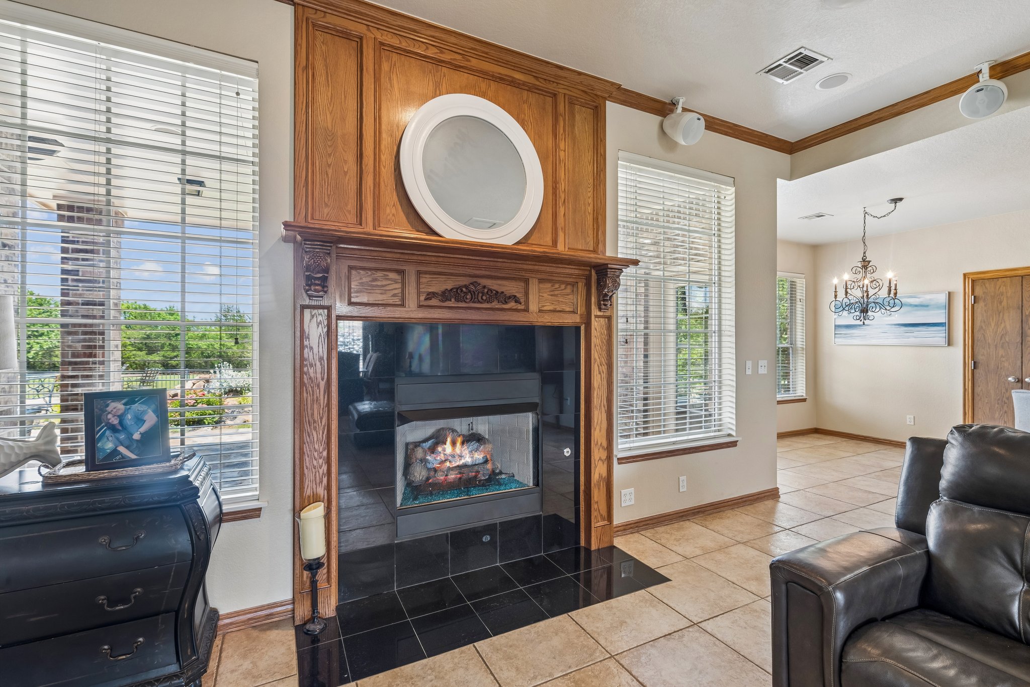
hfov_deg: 96.7
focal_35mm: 16
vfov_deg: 73.7
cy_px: 344
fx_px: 458
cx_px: 515
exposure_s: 1/6
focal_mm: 16
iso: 200
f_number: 8
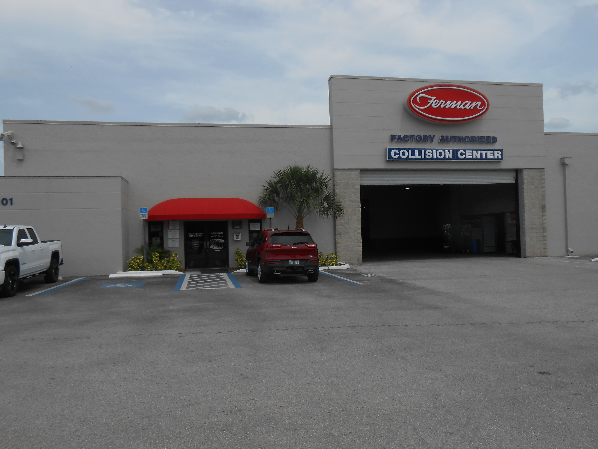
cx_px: 299
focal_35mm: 26
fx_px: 449
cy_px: 224
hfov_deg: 67.3
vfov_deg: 53.1
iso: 80
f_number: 3.5
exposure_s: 1/1500
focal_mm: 4.6
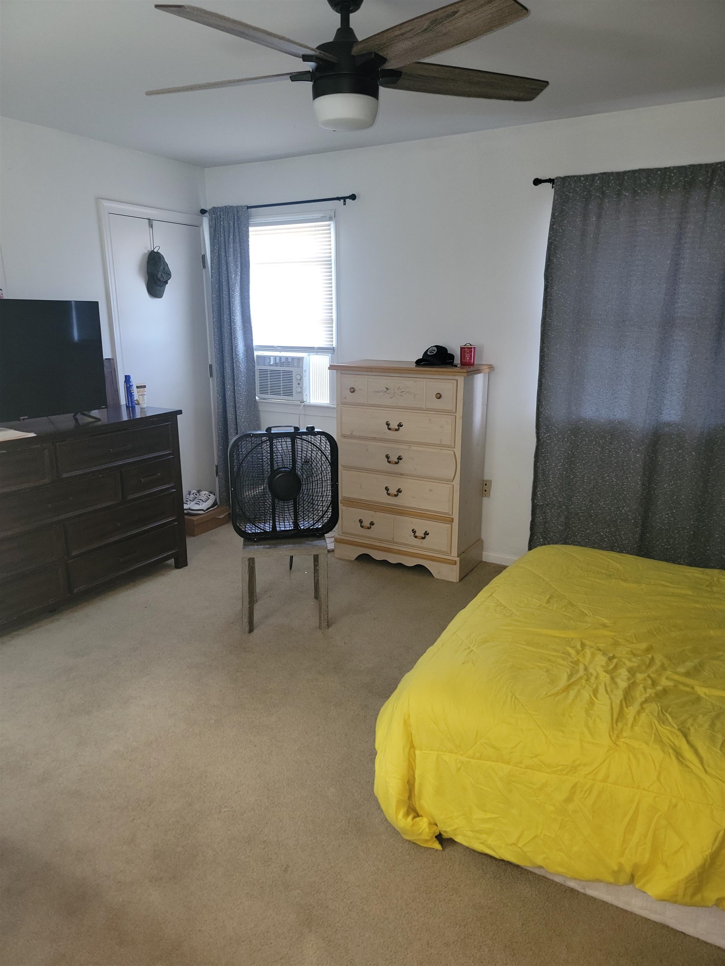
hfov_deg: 56.8
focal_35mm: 24
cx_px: 362
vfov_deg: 71.6
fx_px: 670
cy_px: 483
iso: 160
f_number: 1.8
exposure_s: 1/17.2
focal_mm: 6.7
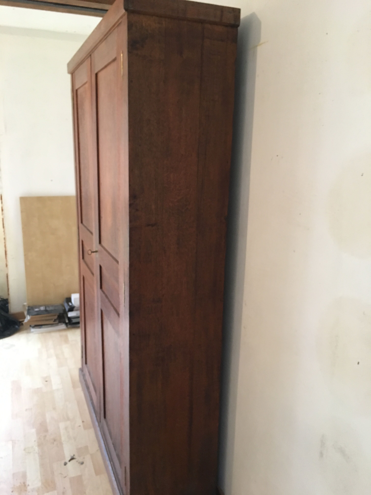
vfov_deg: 61.7
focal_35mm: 29
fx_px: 414
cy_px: 248
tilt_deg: -13.3
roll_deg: -0.7
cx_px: 186
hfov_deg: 48.2
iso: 200
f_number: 2.2
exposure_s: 1/20
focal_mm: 4.15
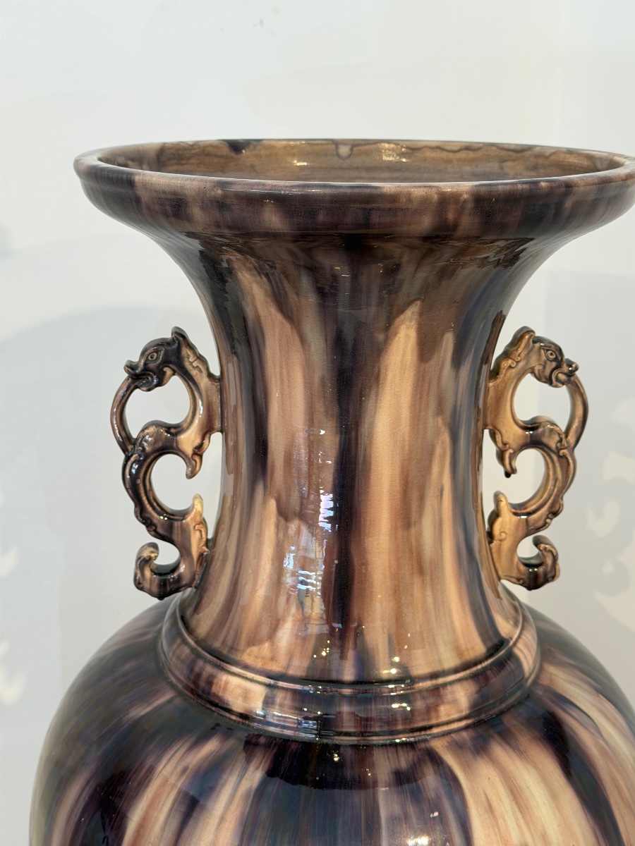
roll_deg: -1.2
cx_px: 318
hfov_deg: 30.3
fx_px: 1174
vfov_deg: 39.7
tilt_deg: -18.4
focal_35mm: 48
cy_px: 423
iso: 64
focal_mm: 6.76
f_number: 1.78
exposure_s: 1/121
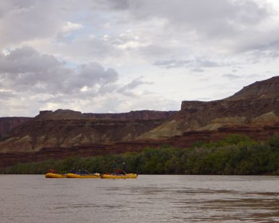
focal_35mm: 79
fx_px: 652
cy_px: 88
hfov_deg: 24.1
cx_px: 178
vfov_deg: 19.4
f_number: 4.9
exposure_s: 1/200
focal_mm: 9.8
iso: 80
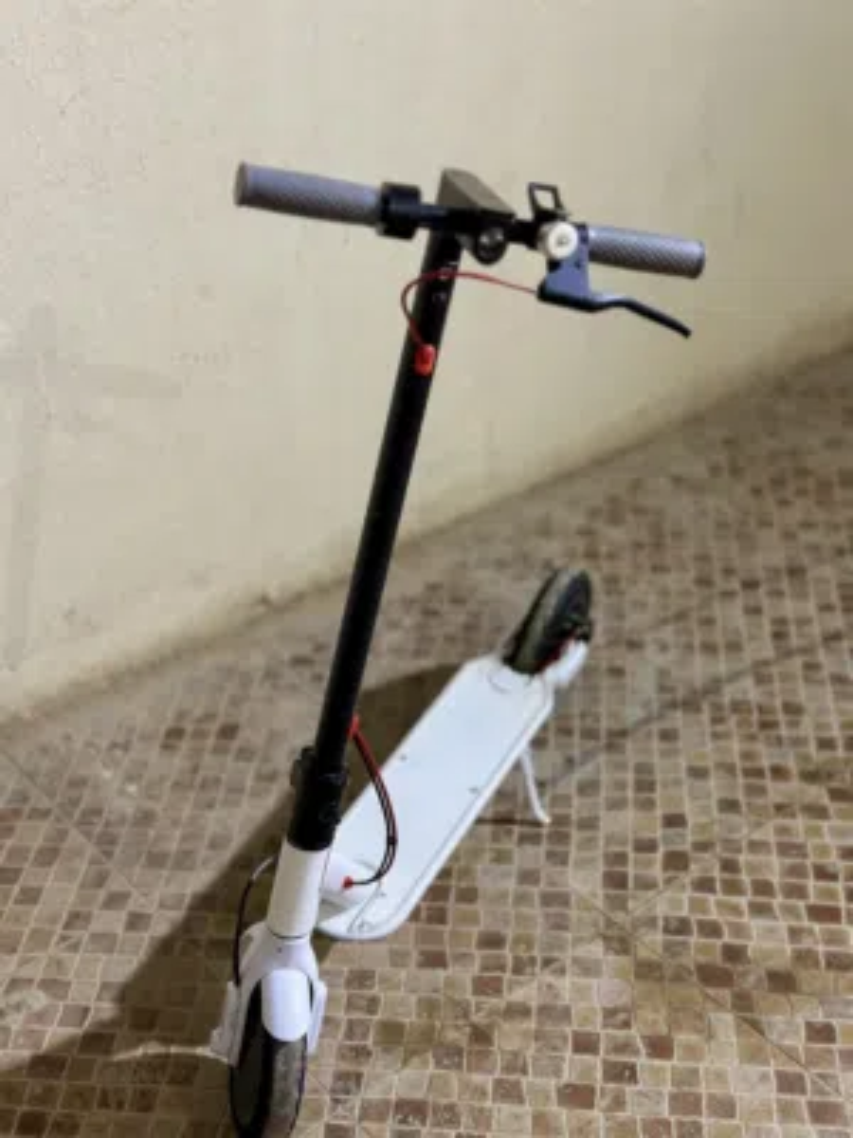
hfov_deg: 30.3
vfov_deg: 39.7
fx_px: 1577
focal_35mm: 48
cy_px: 569
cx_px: 426
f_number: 1.78
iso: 250
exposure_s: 1/33
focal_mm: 6.86
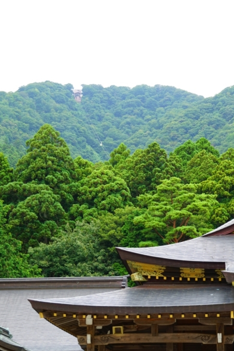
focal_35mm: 96
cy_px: 167
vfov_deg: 21.2
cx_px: 109
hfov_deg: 14.3
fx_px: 935
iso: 125
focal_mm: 58
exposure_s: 1/90
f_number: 5.6
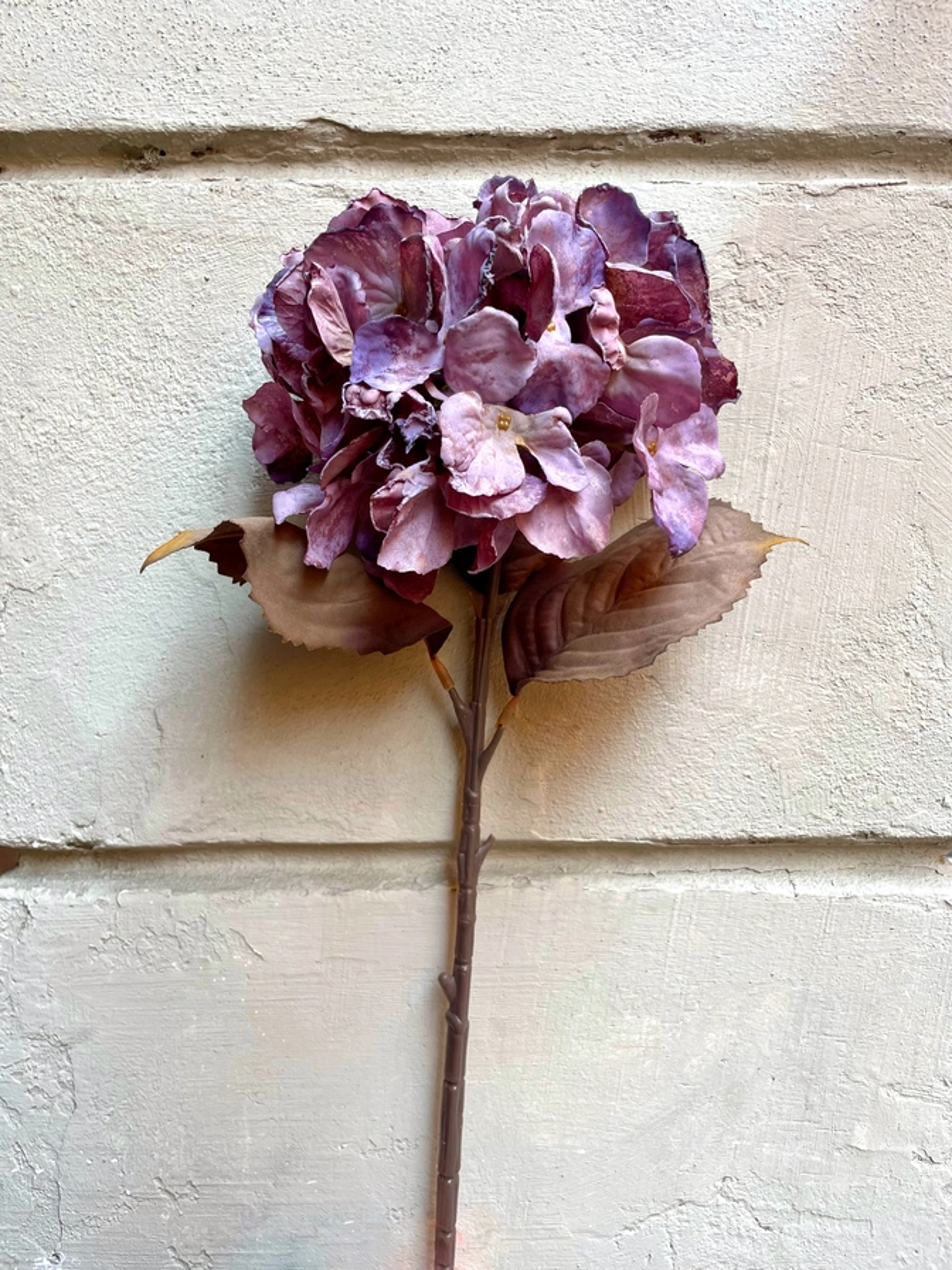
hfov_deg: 53.1
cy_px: 635
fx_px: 953
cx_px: 476
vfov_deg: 67.3
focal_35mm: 26
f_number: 1.6
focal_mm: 4.2
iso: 50
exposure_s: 1/121
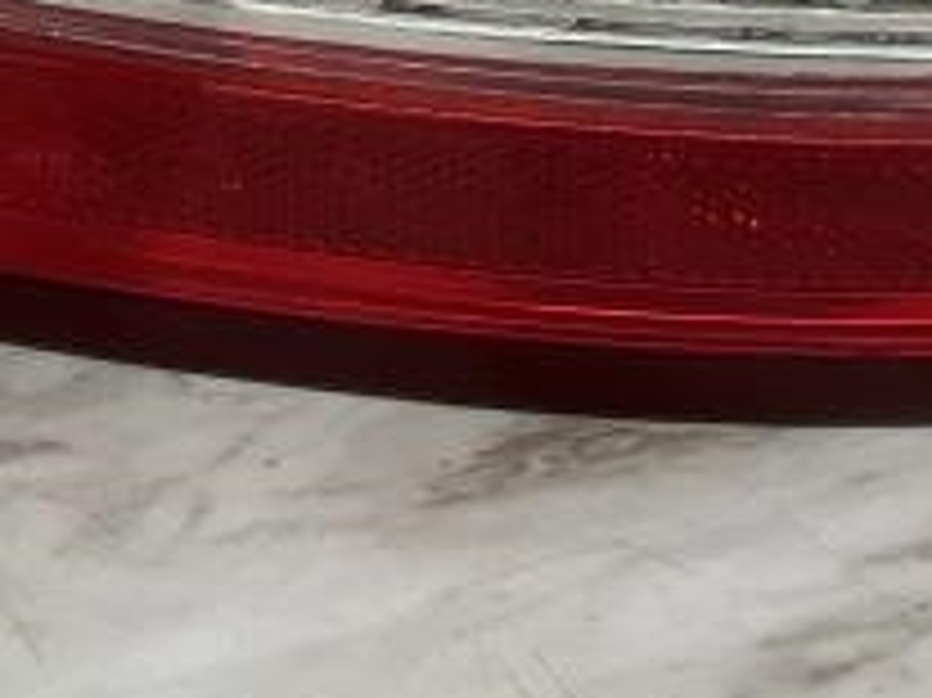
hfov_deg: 17.5
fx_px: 3014
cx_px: 324
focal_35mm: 112
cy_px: -81
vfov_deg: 13.0
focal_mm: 3
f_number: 1.8
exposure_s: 1/120
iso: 64
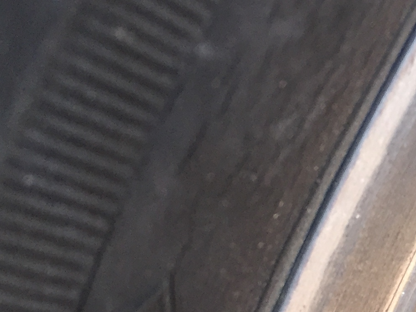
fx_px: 1142
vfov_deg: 14.9
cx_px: 657
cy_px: 391
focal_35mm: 95
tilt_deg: -44.8
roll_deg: +3.7
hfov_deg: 18.0
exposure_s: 1/33
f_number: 2.2
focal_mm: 4.15
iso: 64
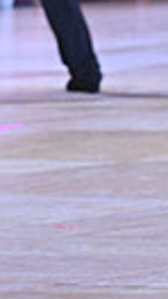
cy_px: -197
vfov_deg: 3.2
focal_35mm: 668
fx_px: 5304
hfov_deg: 1.8
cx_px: -3
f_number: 8
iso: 4000
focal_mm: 145
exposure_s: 1/400
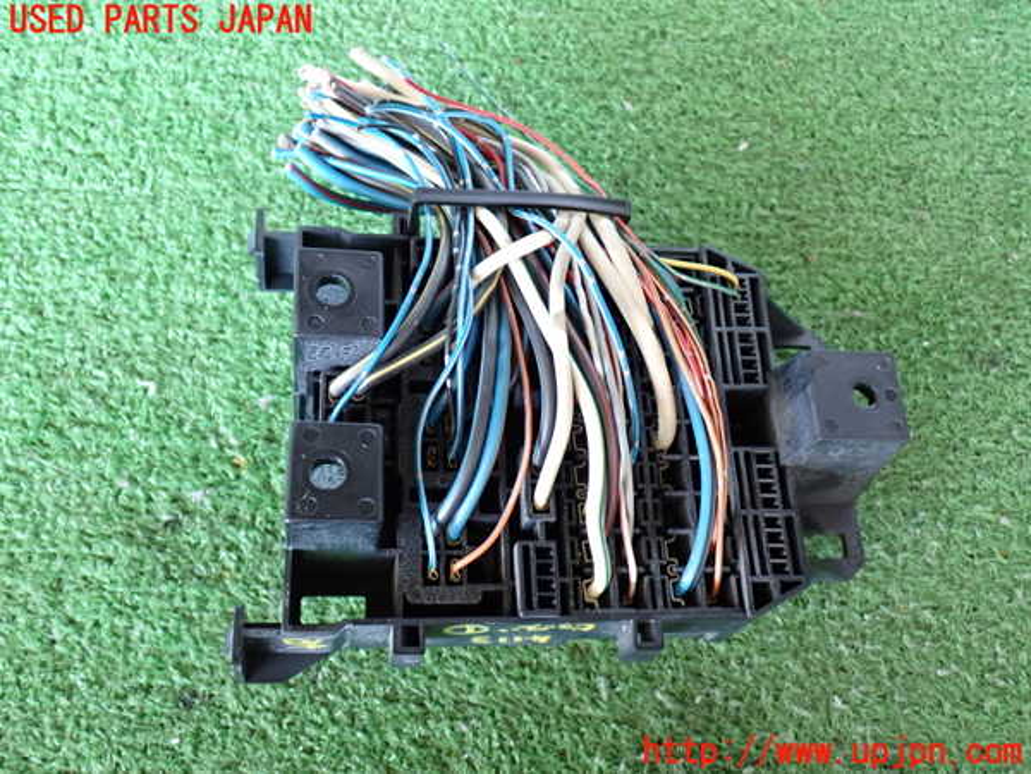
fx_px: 1132
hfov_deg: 49.0
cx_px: 516
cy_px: 387
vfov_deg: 37.7
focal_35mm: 38
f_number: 2.7
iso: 500
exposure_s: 1/40
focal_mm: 6.83
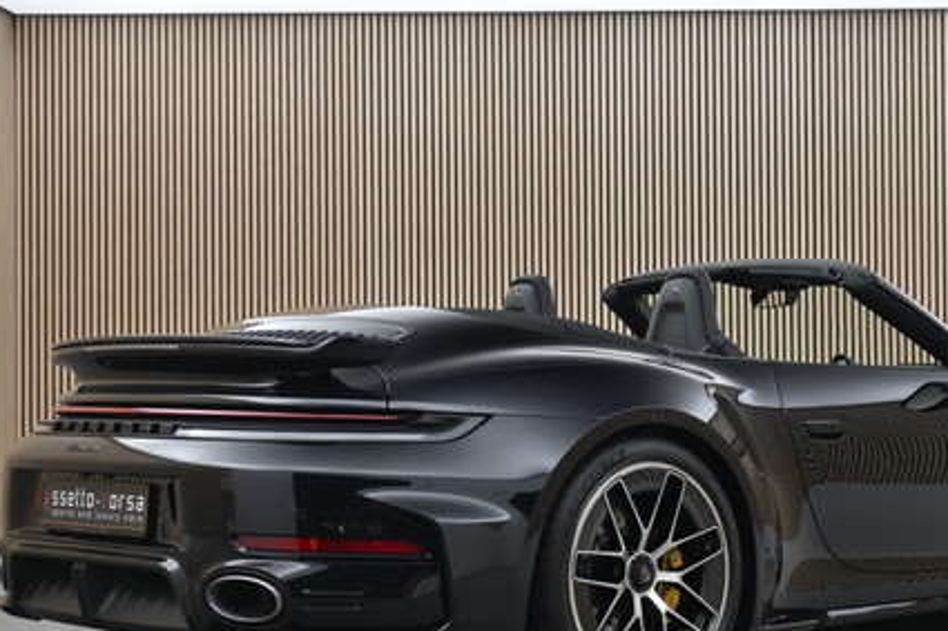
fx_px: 1960
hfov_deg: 26.8
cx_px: 719
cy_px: 348
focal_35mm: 74
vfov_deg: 18.3
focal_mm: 27.5
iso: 560
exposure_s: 1/40
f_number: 4.5
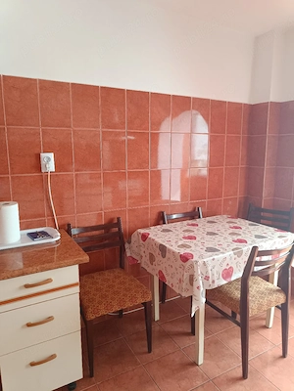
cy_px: 196
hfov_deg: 56.8
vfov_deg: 71.6
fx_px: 272
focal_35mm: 24
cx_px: 147
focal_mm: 5.59
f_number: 1.88
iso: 506
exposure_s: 1/101
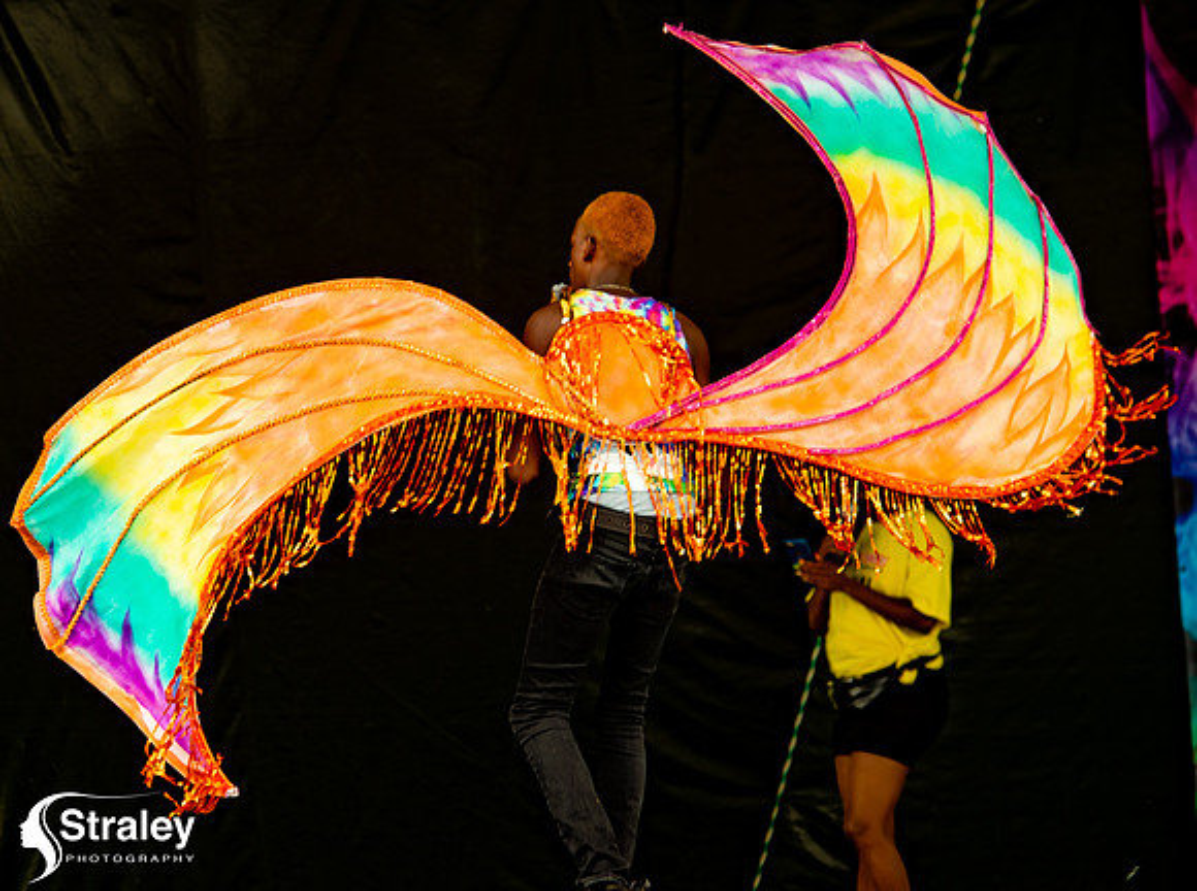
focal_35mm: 261
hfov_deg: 7.6
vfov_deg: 5.7
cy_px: 395
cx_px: 430
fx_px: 8986
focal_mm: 160
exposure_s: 1/200
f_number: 5.6
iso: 160
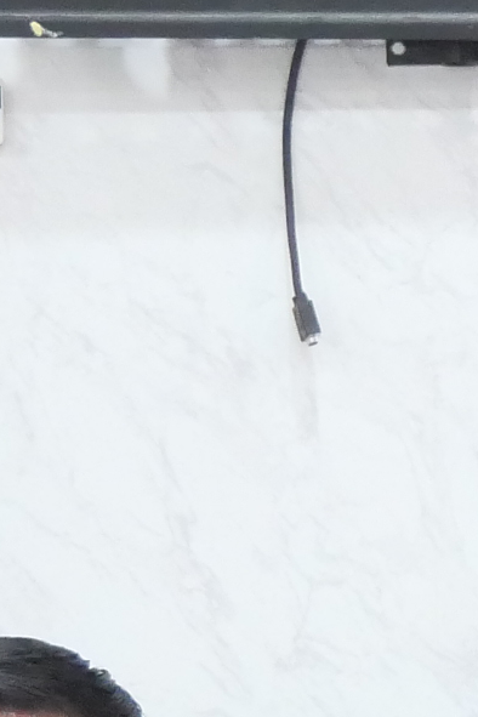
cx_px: 1248
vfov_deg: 7.3
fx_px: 5636
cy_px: 715
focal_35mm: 283
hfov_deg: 4.7
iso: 3200
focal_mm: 22
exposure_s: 1/30
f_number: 4.2
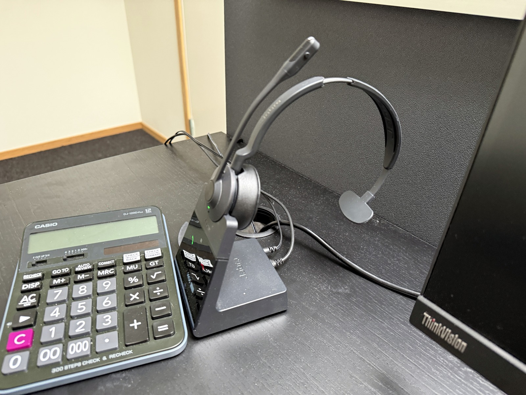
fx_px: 365
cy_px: 198
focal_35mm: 24
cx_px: 263
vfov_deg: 56.8
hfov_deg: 71.6
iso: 500
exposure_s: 1/60
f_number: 1.78
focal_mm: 6.76
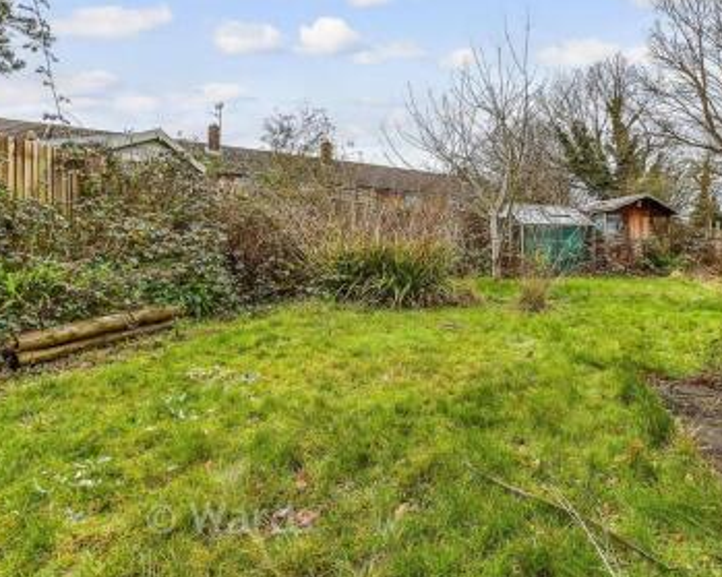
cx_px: 465
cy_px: 293
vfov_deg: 45.8
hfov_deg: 54.8
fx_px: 684
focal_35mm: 32
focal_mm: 17
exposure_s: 1/60
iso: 160
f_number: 8
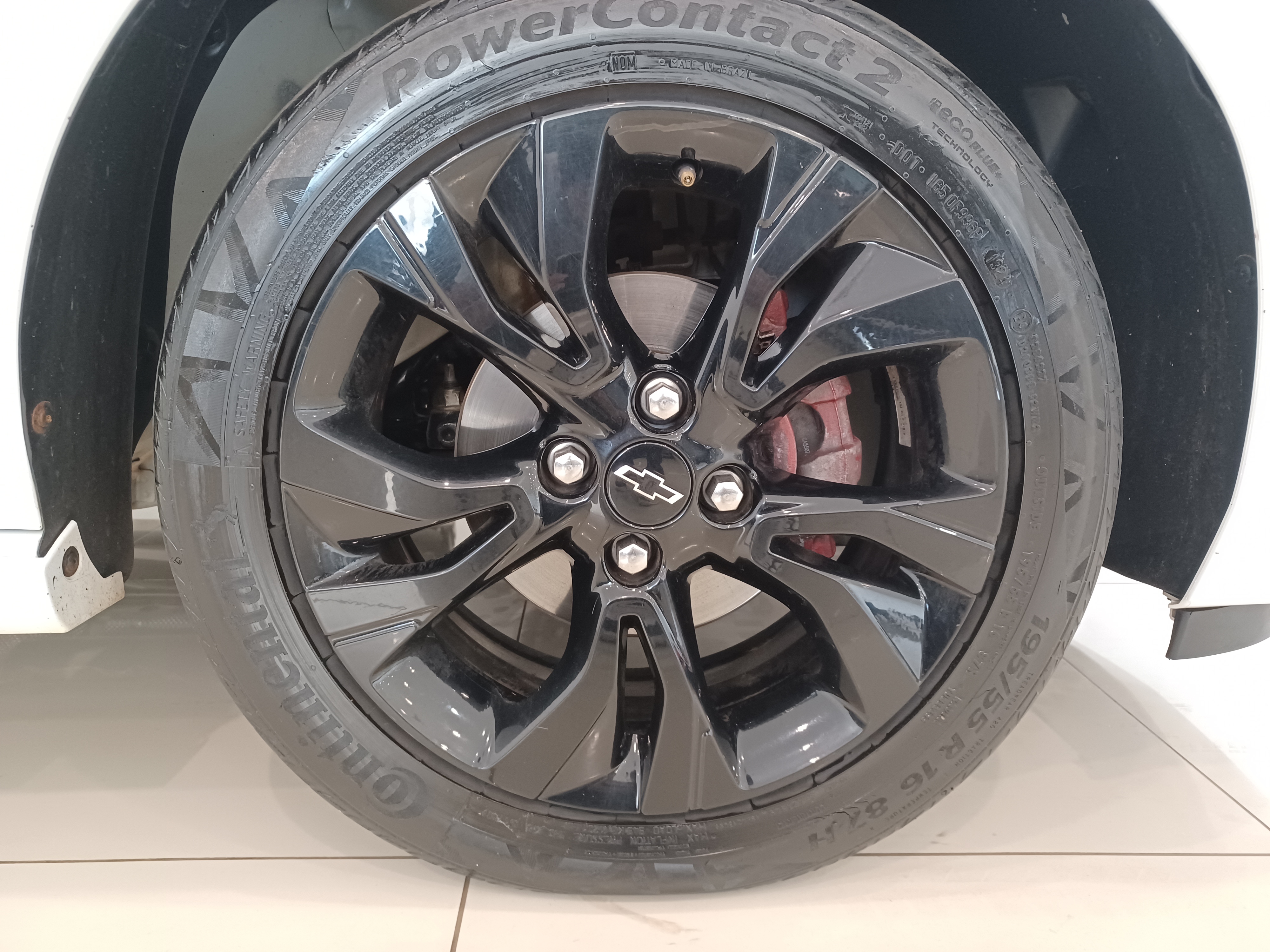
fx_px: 917
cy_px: 476
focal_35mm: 25
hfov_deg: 69.4
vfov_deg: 54.9
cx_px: 635
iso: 400
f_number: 1.8
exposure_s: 1/24
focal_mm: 4.6
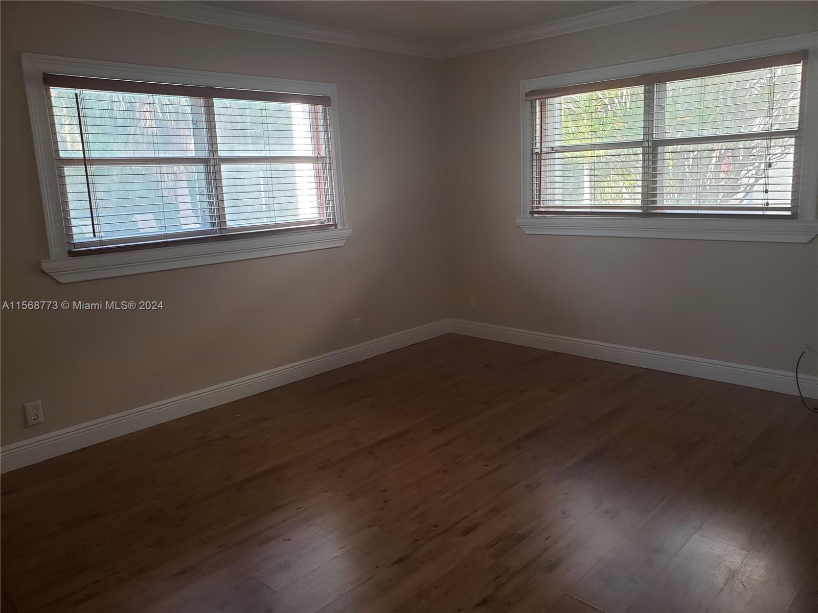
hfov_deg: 67.3
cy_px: 306
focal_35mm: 26
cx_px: 409
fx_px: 614
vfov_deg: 53.1
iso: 100
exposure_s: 1/47
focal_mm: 4.3
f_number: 2.4
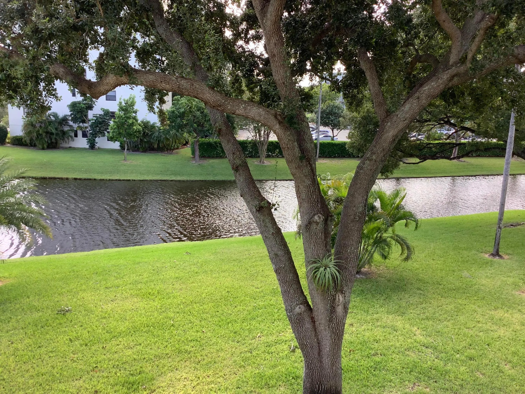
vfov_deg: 45.4
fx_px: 470
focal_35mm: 31
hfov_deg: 58.4
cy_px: 197
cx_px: 262
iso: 25
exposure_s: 1/120
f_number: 2.4
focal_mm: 3.3
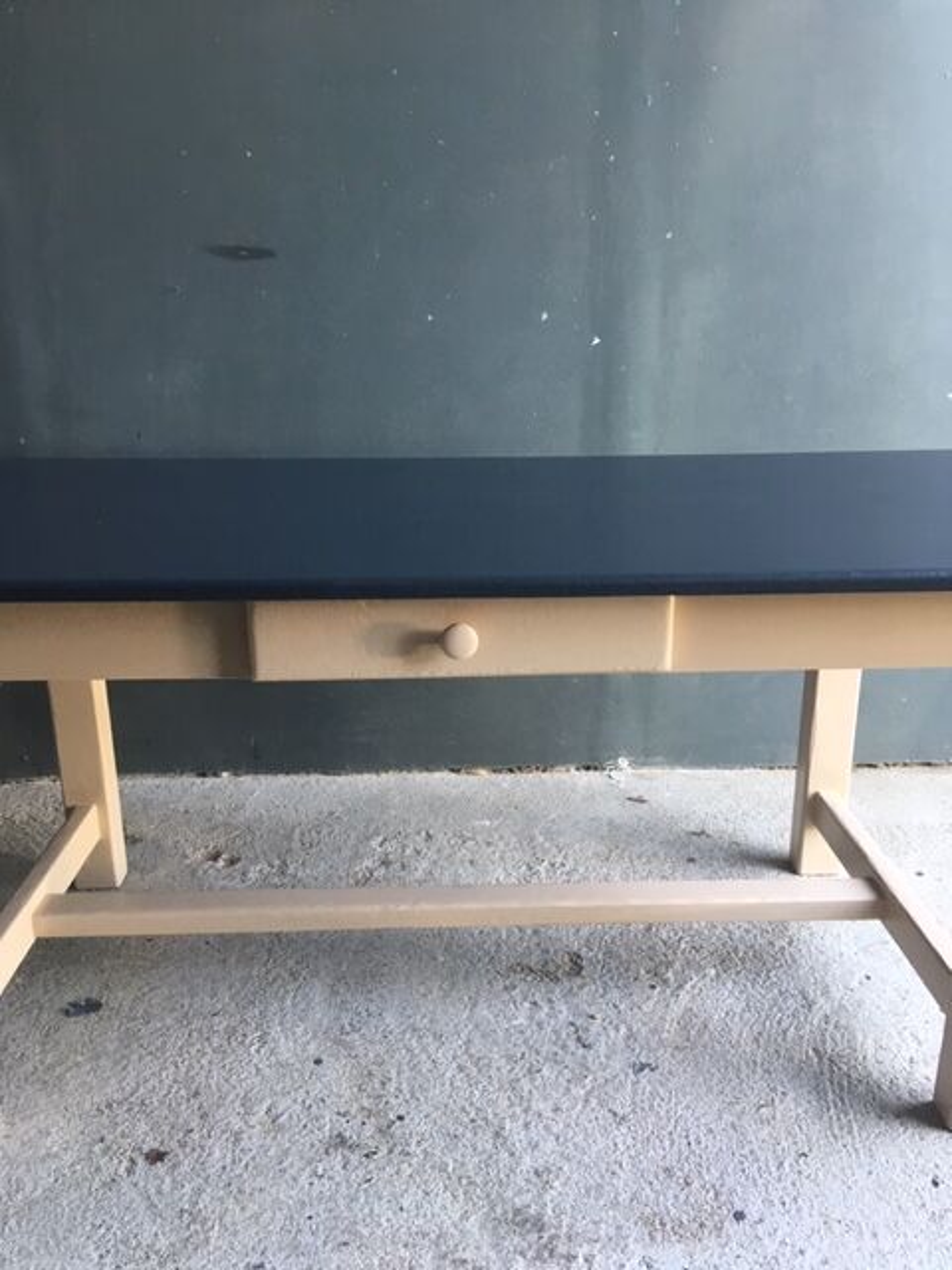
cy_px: 635
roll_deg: +0.1
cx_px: 476
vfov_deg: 61.7
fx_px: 1063
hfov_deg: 48.2
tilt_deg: -19.1
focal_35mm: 29
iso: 50
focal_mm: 4.15
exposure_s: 1/33
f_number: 2.2
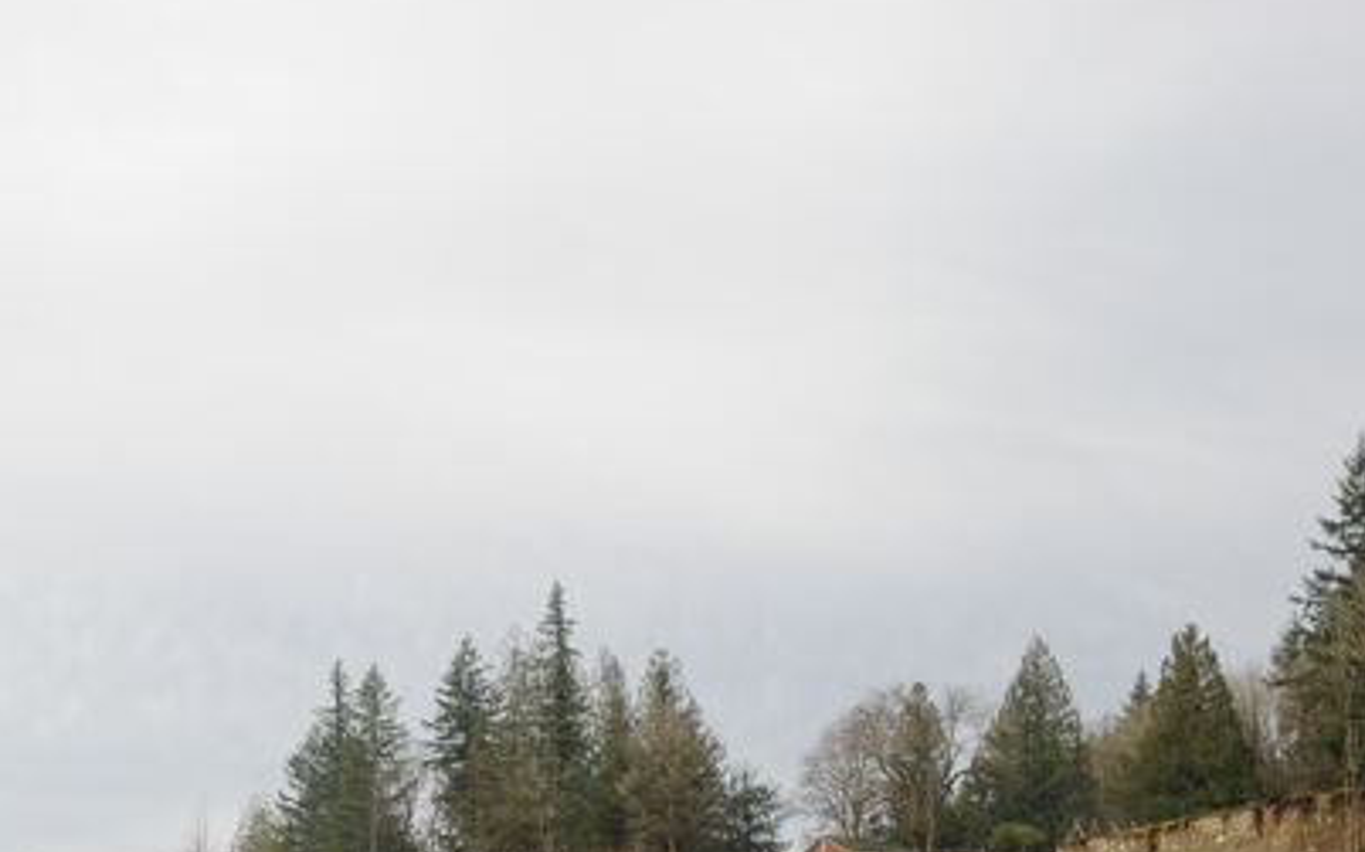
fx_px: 2641
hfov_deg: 28.6
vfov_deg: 17.9
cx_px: 343
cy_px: 825
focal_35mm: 71
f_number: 8
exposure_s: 1/250
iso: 320
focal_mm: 35
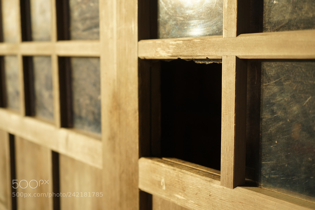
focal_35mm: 44
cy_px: 105
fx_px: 385
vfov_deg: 30.5
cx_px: 158
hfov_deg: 44.5
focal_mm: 44
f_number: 4.5
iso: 400
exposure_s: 1/125
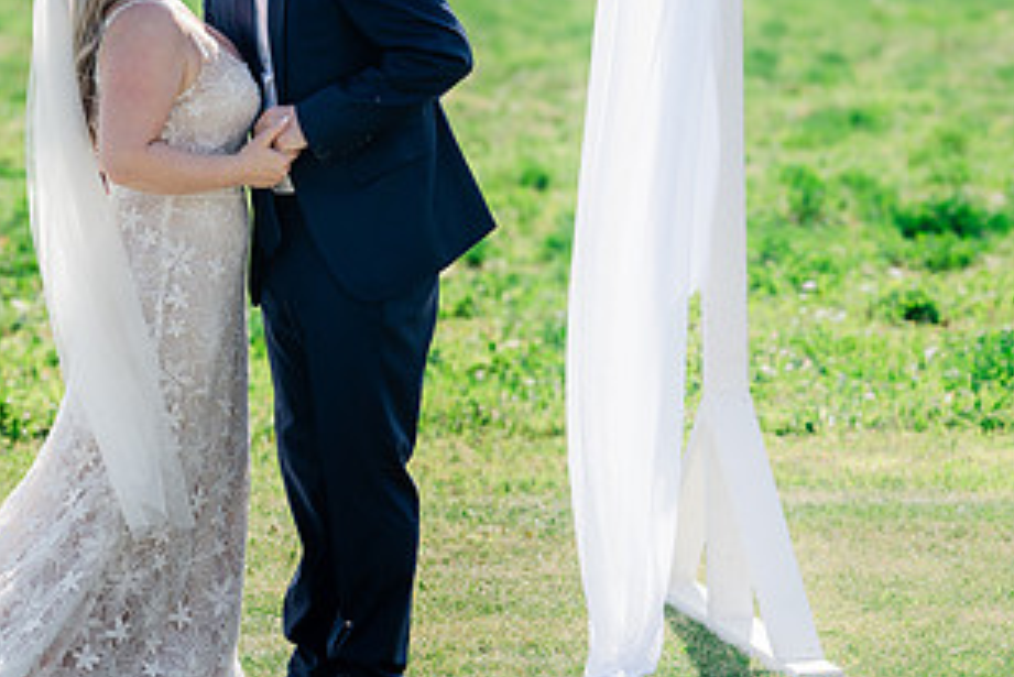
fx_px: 4424
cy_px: 305
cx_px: 201
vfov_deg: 8.8
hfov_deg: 13.0
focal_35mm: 157
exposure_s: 1/640
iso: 125
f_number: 4
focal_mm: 83
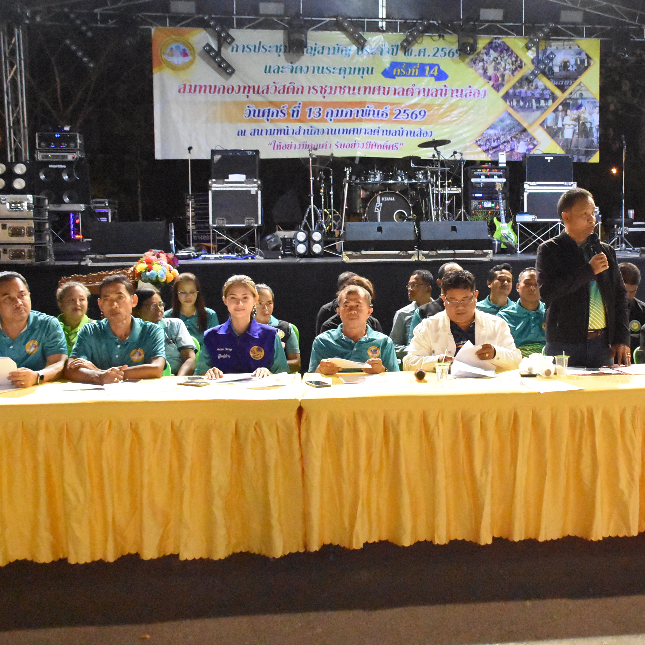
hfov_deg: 35.0
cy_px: 301
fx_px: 1005
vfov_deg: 35.6
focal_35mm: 48
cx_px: 465
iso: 20000
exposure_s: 1/200
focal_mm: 23
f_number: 5.6
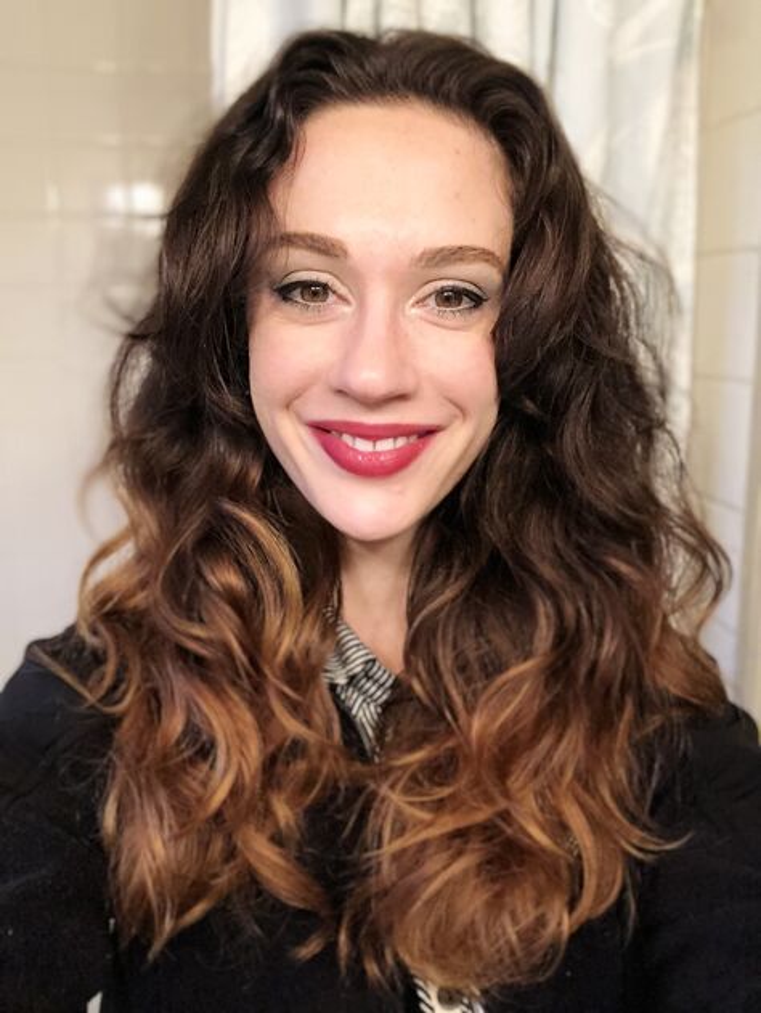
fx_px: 937
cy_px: 506
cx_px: 380
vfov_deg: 56.8
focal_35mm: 32
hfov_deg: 44.2
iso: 125
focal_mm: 2.87
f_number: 2.2
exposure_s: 1/30
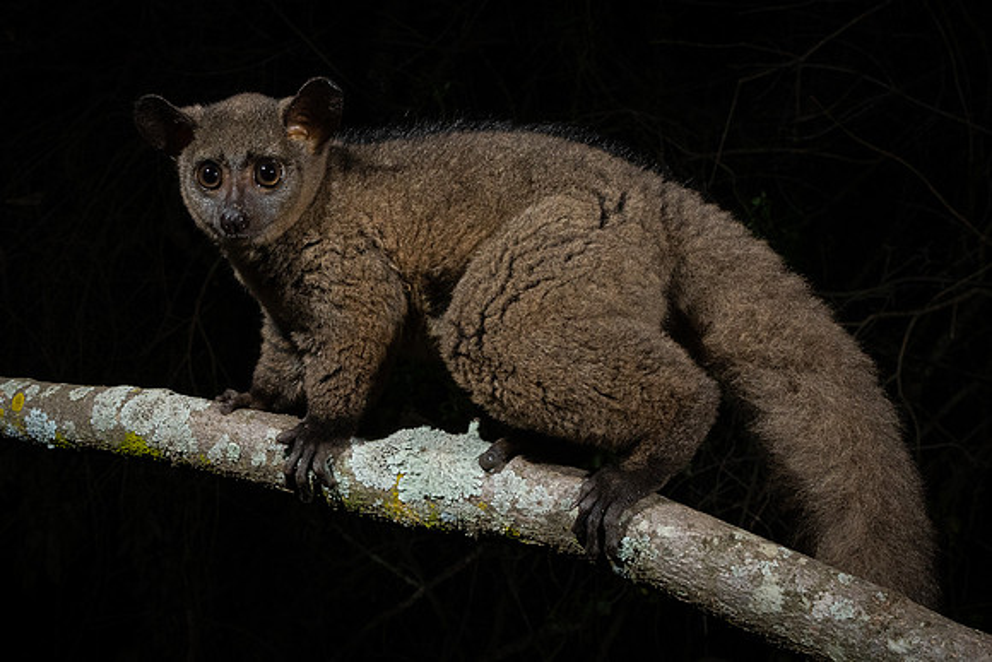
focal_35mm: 57
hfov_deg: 34.8
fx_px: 1558
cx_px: 296
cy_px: 277
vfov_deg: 24.0
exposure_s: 1/200
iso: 800
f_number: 16
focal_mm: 24
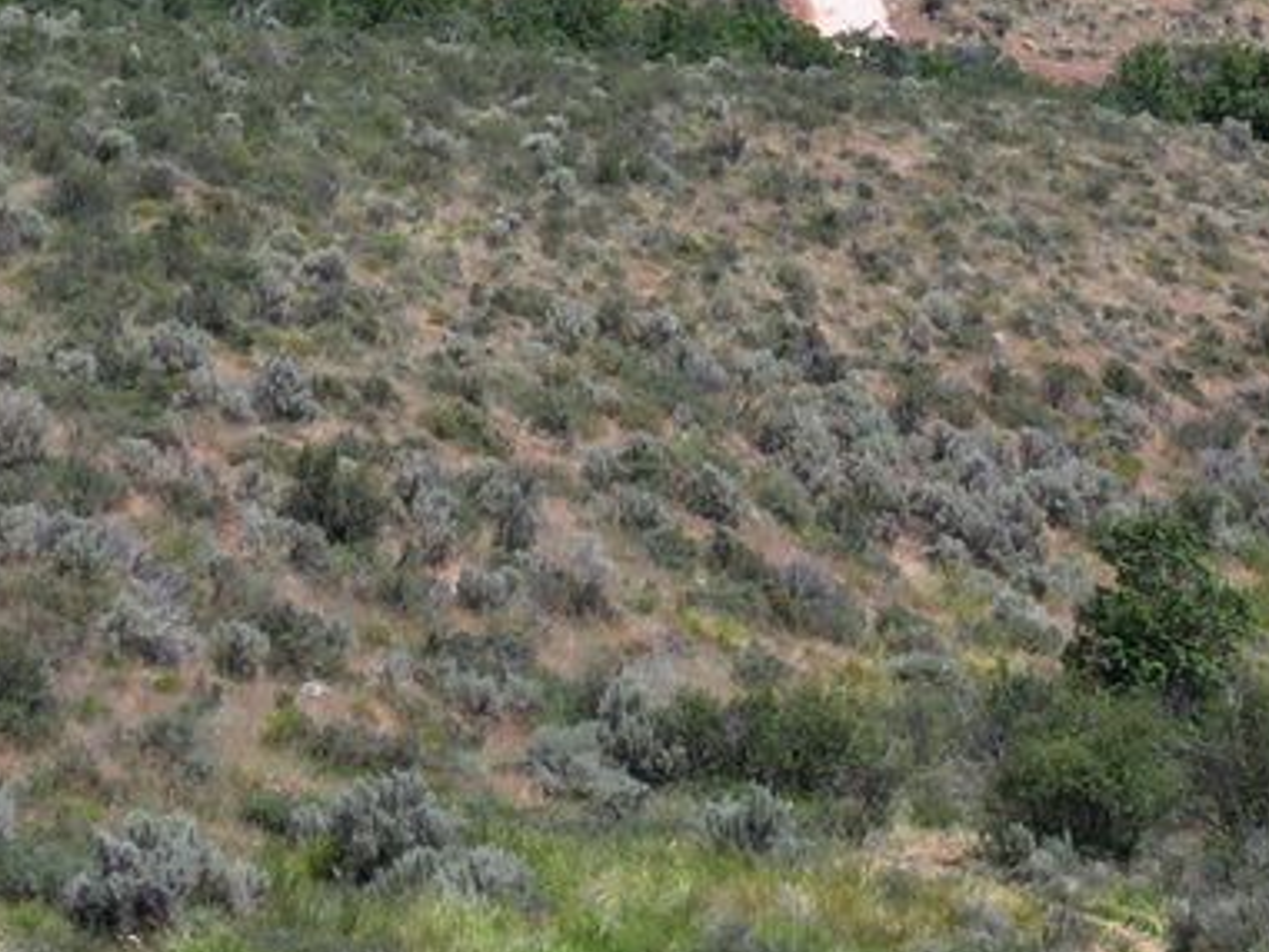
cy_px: -406
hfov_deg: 15.3
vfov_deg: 11.1
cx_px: 620
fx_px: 4731
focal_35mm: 129
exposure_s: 1/3000
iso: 110
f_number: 1.7
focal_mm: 6.72
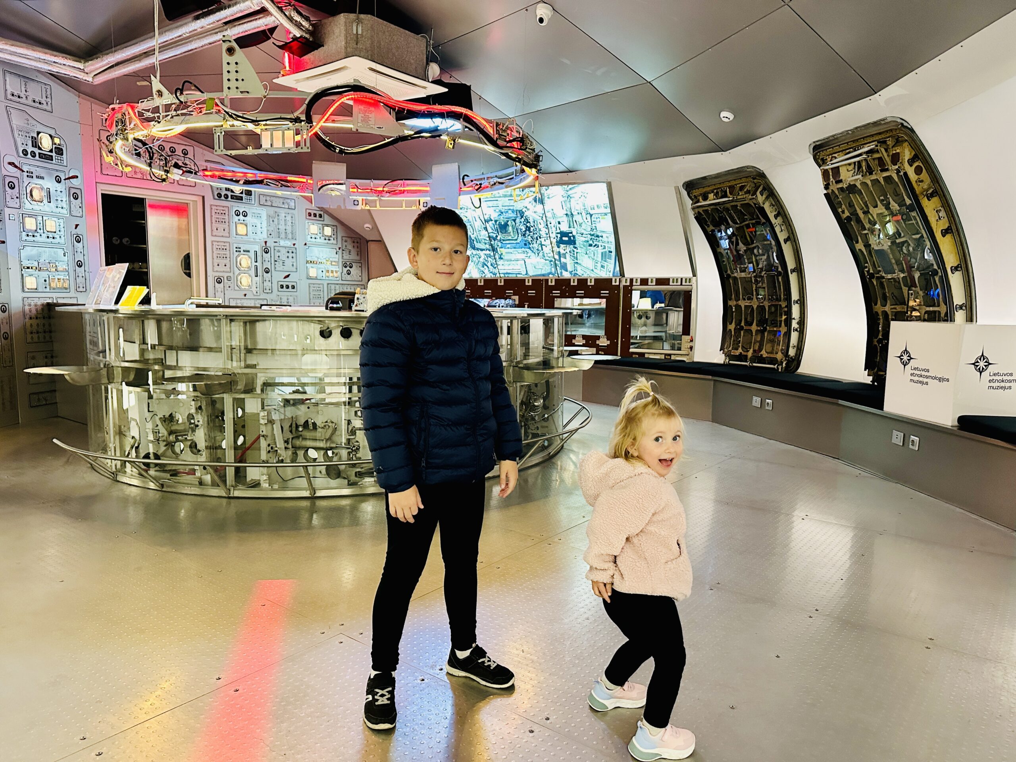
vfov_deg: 56.8
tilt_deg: -6.7
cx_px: 508
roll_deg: -0.8
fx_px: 704
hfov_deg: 71.6
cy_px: 381
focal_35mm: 24
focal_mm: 6.86
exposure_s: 1/60
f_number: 1.78
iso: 500
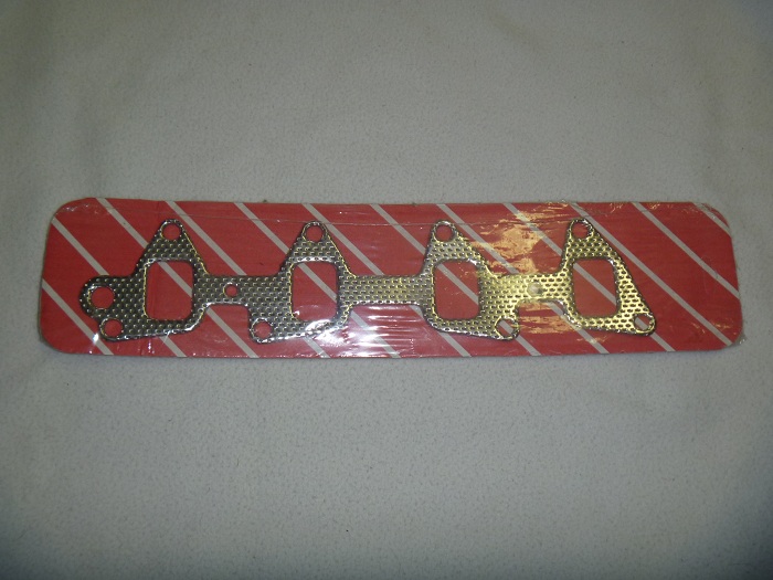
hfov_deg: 52.6
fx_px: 782
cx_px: 386
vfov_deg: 40.7
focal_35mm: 35
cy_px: 290
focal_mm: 6.3
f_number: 3.5
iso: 100
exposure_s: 1/60
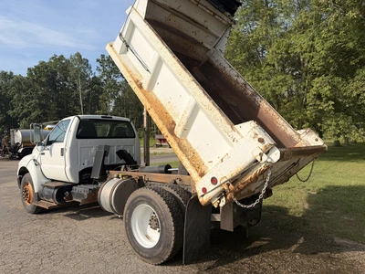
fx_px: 253
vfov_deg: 56.8
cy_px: 137
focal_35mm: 24
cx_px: 182
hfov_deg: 71.6
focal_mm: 6.76
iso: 80
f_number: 1.78
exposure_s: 1/4975
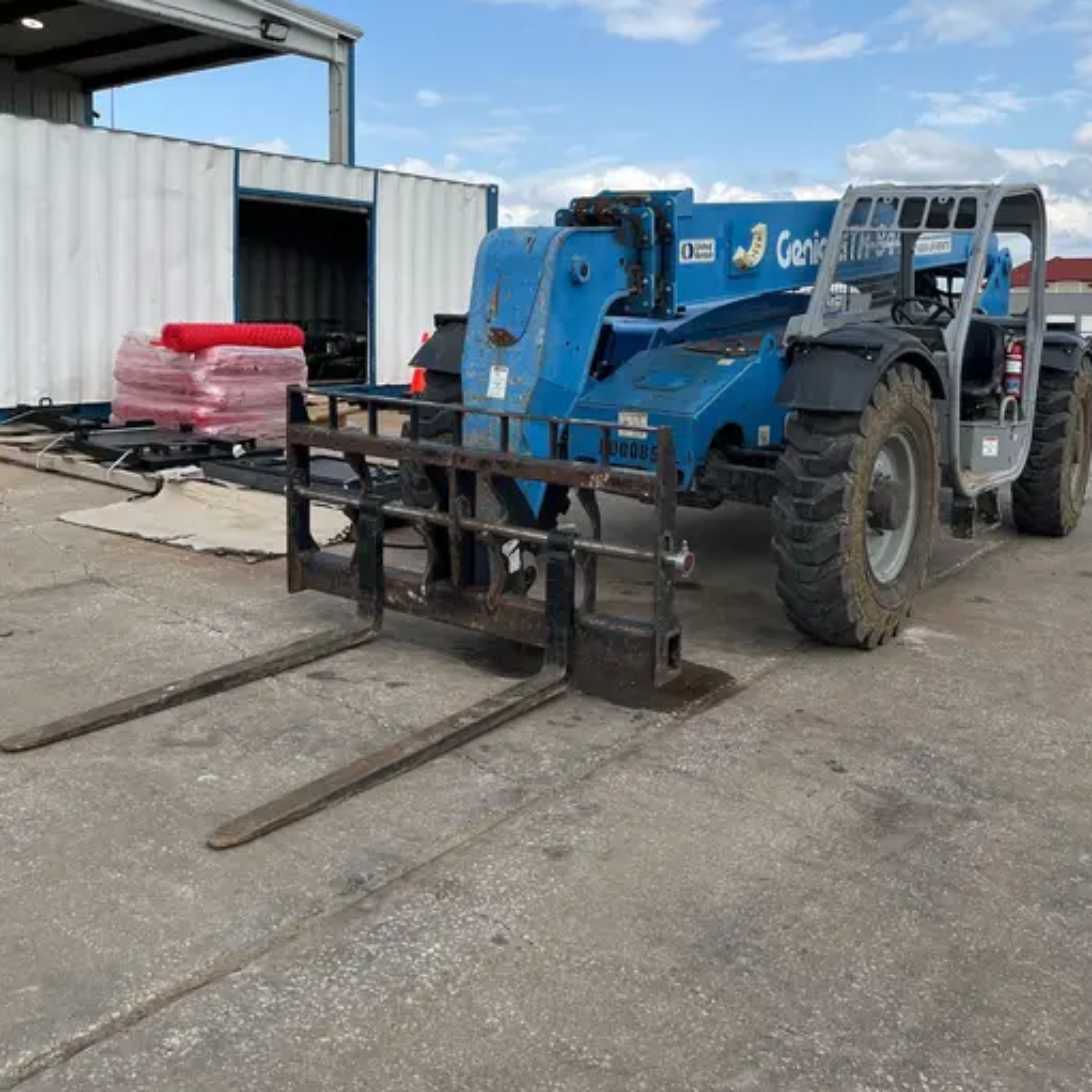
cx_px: 579
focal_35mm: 33
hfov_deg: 49.7
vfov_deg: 48.8
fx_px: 1178
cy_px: 354
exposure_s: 1/3521
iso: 50
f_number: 1.6
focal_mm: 5.1
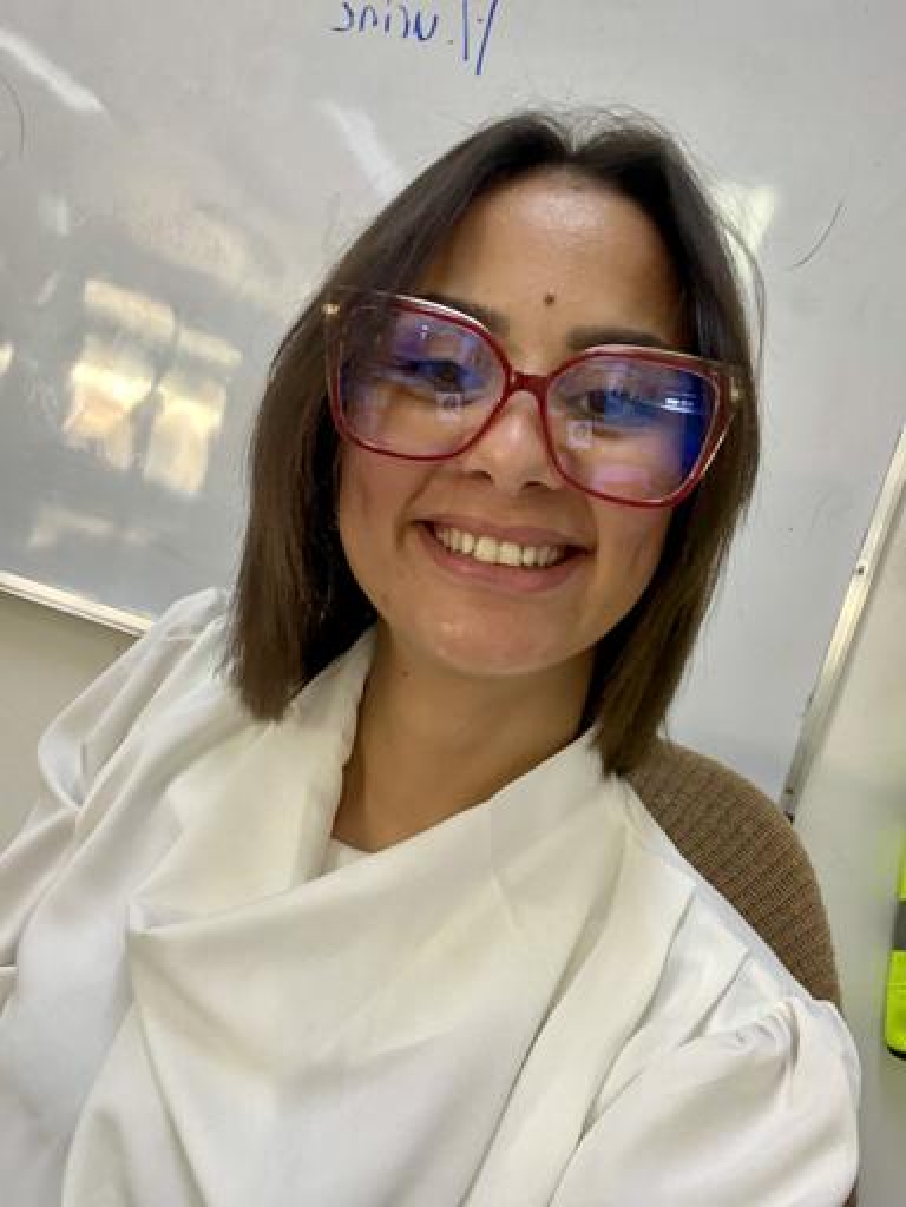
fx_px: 1047
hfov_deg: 46.8
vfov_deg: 60.0
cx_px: 453
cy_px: 604
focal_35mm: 30
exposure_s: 1/50
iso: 320
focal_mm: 2.71
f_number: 2.2
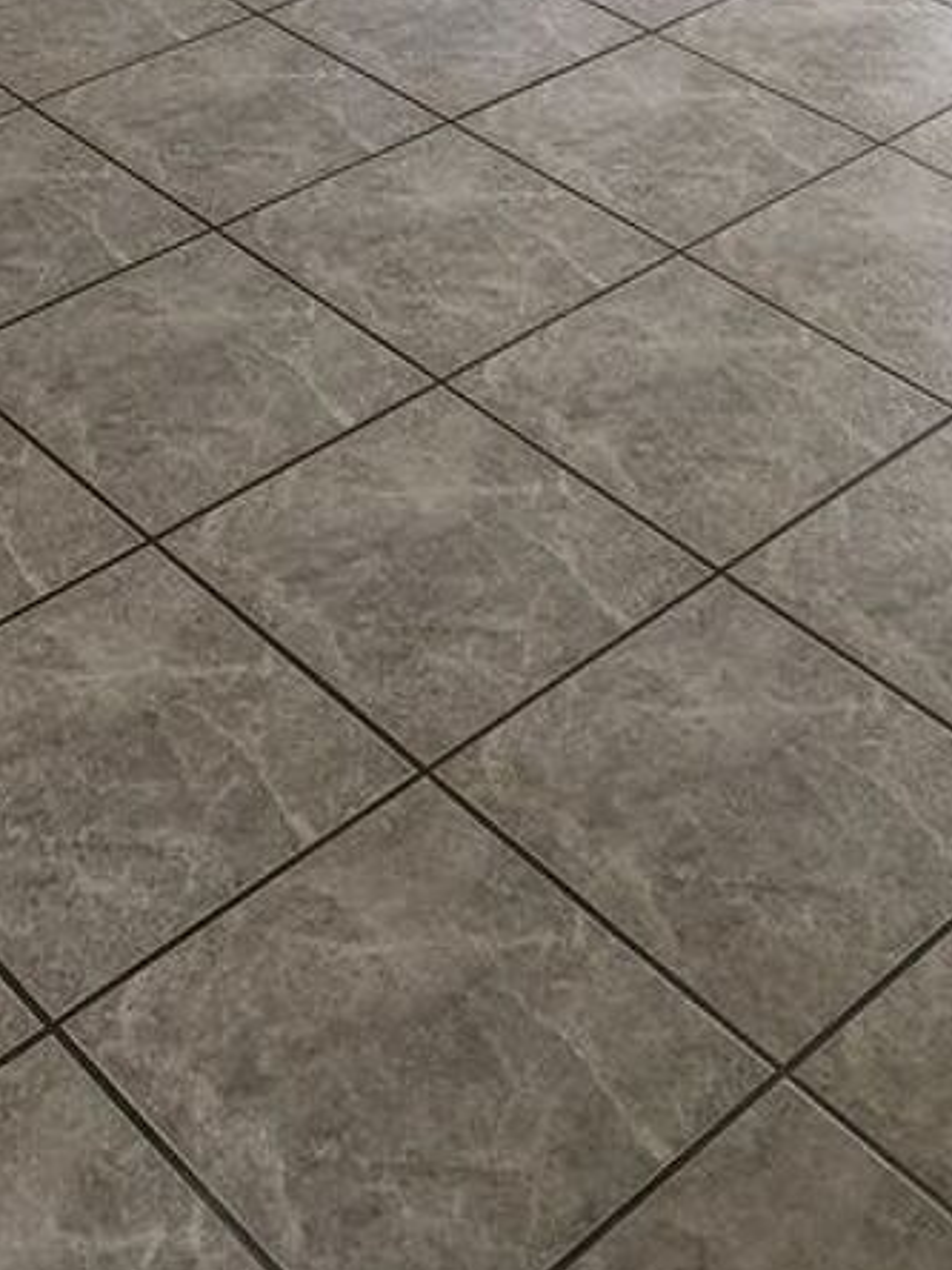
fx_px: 2530
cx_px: 372
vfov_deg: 23.1
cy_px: -605
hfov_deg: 21.3
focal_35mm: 69
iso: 250
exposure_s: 1/120
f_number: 1.8
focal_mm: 5.4
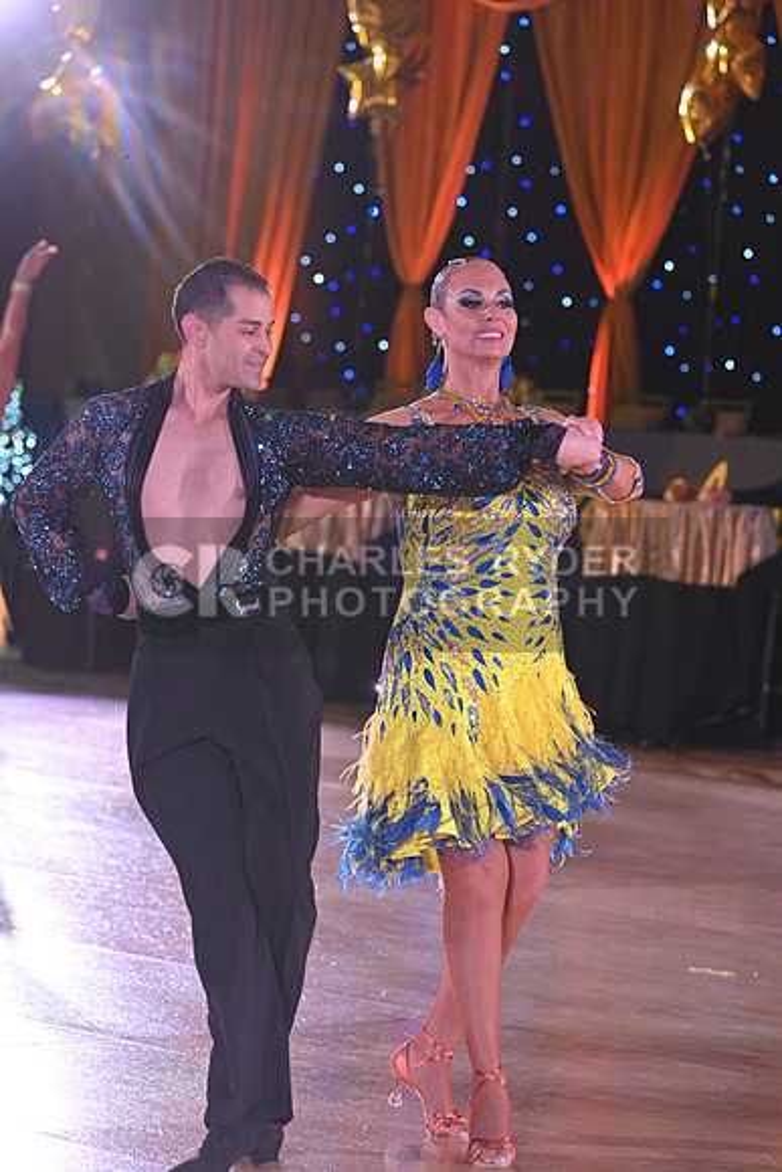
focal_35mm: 140
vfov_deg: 14.7
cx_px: 391
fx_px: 4559
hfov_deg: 9.8
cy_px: 586
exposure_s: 1/400
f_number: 5
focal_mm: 140
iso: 3200
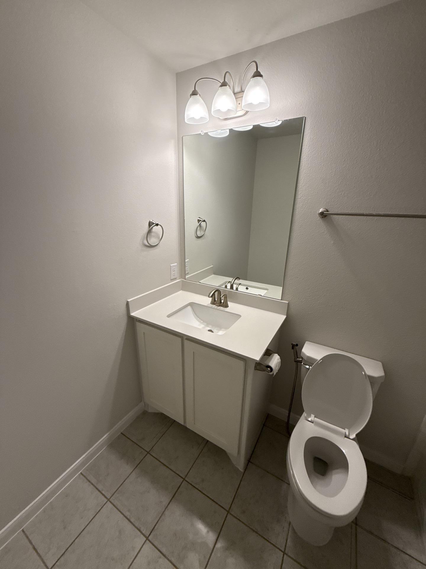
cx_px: 213
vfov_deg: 102.1
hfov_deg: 85.7
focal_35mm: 14
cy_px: 284
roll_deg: -2.5
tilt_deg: -20.4
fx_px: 230
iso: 100
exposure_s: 1/120
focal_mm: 2.22
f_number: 2.2
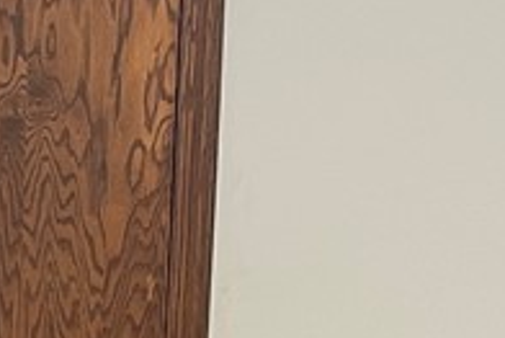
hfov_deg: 13.7
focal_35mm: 141
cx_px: -255
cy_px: 596
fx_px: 1979
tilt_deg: -11.2
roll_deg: +0.2
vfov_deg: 9.3
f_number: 1.6
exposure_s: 1/60
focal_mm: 5.1
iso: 250
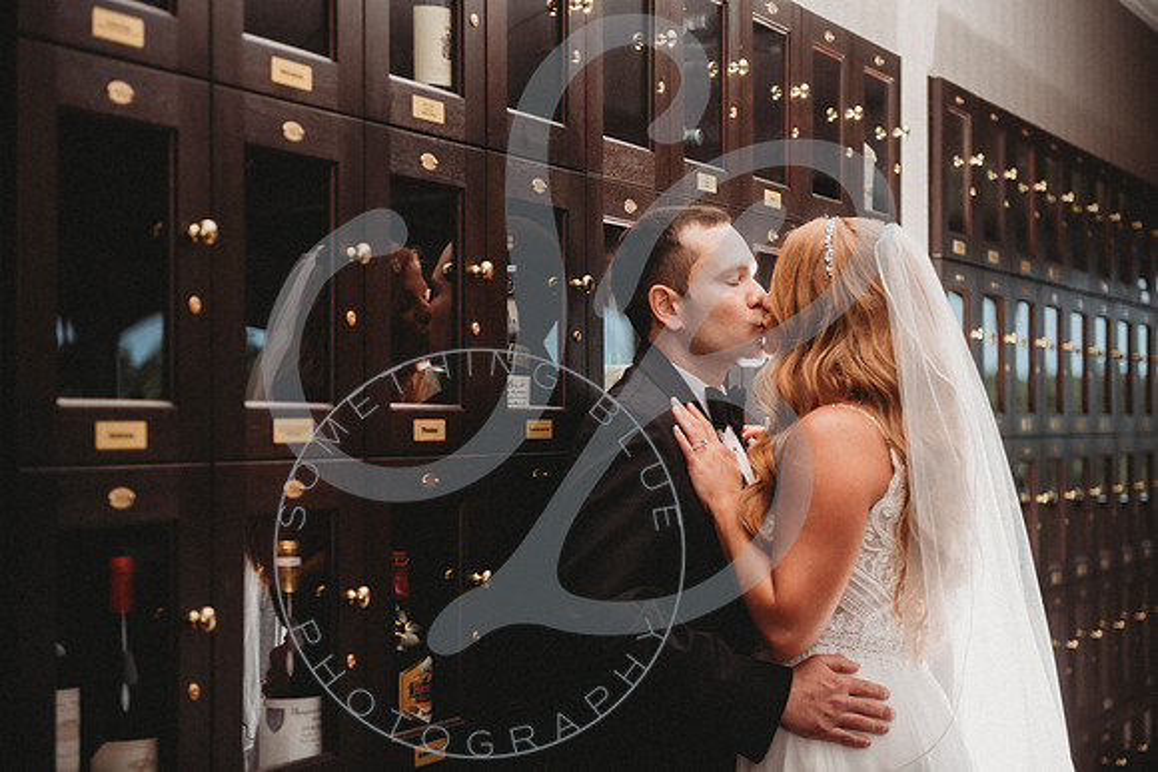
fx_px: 2128
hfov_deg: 30.4
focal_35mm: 66
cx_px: 579
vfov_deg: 20.6
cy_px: 386
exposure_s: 1/200
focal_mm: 66
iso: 100
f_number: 2.8
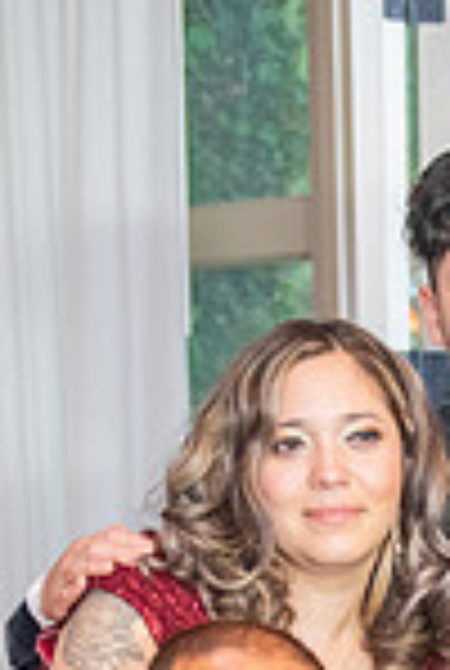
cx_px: 603
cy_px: 967
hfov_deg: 8.6
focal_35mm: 158
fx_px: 2949
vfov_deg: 12.4
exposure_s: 1/125
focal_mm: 35
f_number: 2.8
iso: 1250
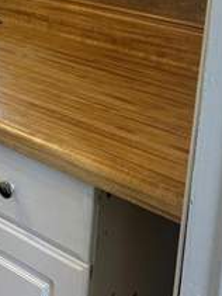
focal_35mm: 79
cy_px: -8
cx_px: -74
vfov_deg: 23.6
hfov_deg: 17.4
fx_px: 676
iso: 125
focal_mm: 5.7
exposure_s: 1/60
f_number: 1.5
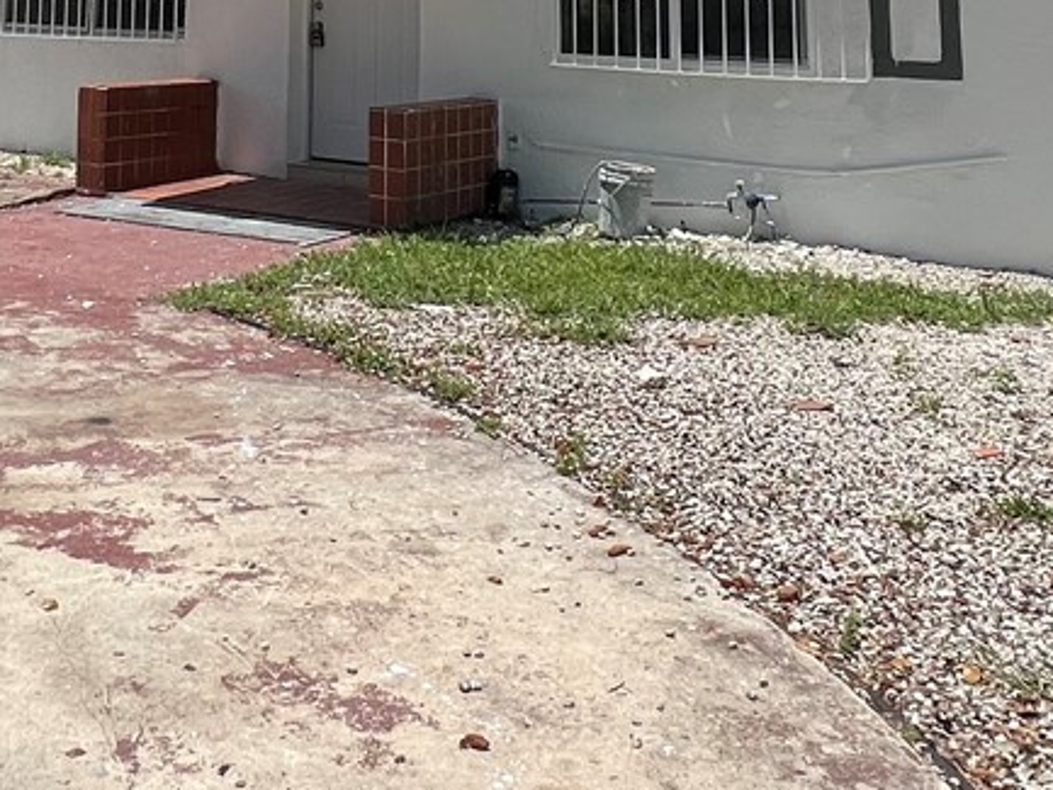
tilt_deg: +9.6
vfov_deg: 25.6
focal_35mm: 48
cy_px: -263
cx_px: 229
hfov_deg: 38.3
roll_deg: -1.3
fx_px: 1461
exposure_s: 1/2950
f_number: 1.8
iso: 32
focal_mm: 1.57
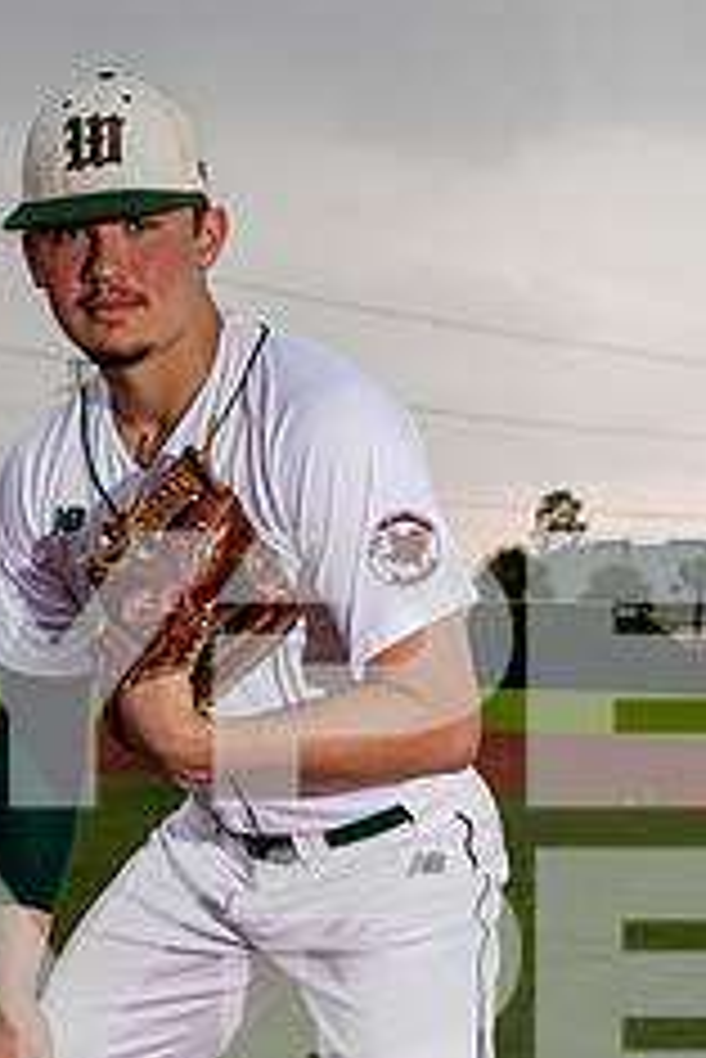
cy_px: 990
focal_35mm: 67
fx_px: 1968
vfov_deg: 28.7
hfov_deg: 20.2
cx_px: 171
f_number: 7.1
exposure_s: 1/250
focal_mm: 35
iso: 320
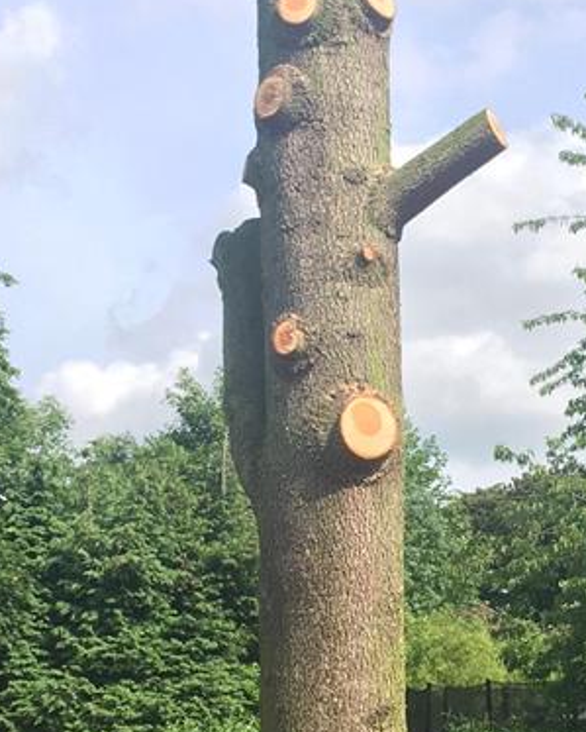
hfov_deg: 16.9
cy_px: 461
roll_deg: +0.3
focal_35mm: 91
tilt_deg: +10.1
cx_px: 359
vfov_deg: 21.0
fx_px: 1970
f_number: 2.2
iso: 25
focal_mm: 4.15
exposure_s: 1/534
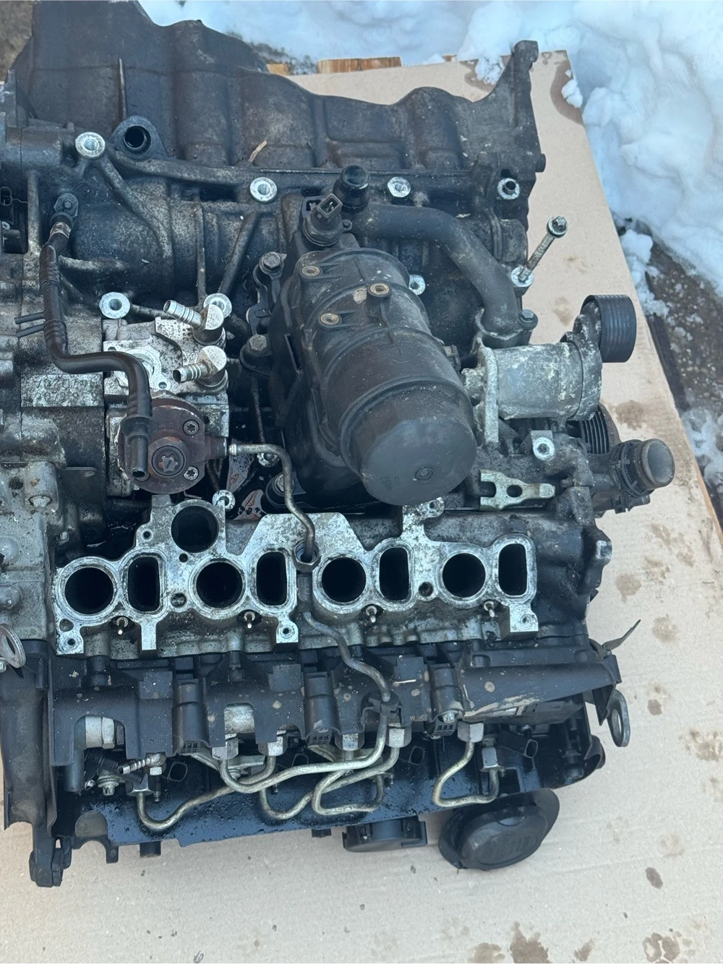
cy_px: 482
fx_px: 1337
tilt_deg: -57.2
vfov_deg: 39.7
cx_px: 362
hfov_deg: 30.3
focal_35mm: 48
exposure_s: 1/102
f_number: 1.78
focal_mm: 6.76
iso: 100
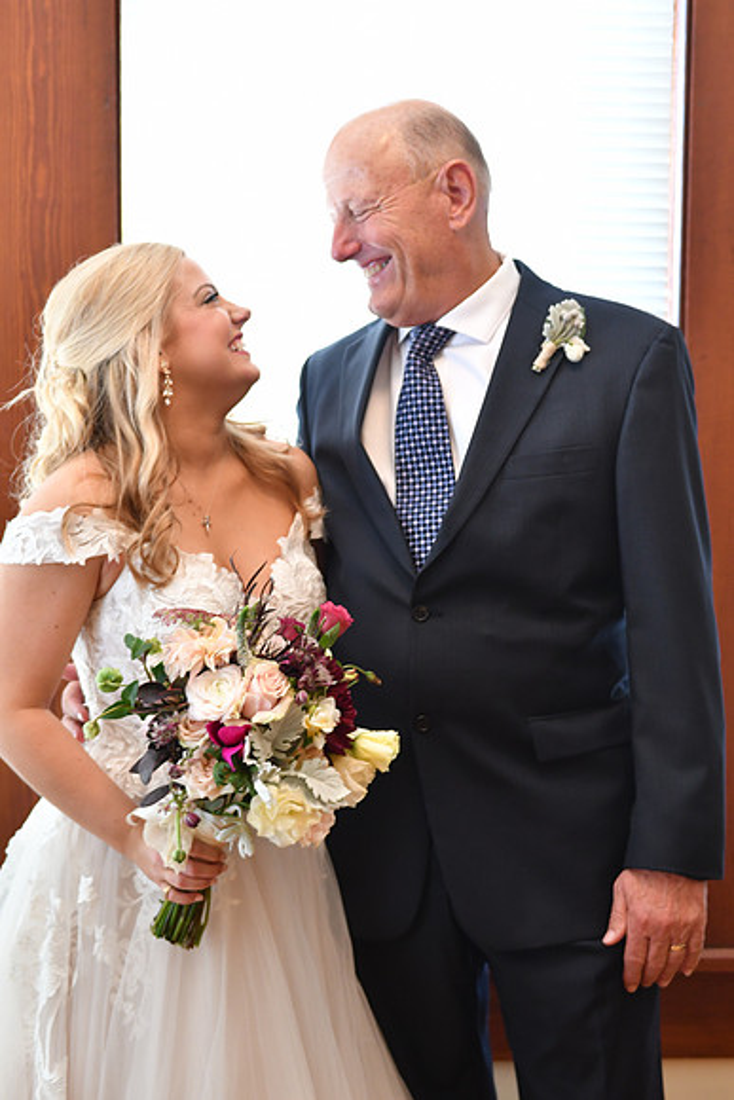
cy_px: 550
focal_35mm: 60
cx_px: 367
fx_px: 1834
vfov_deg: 33.4
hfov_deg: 22.6
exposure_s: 1/60
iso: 1000
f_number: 2.8
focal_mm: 40
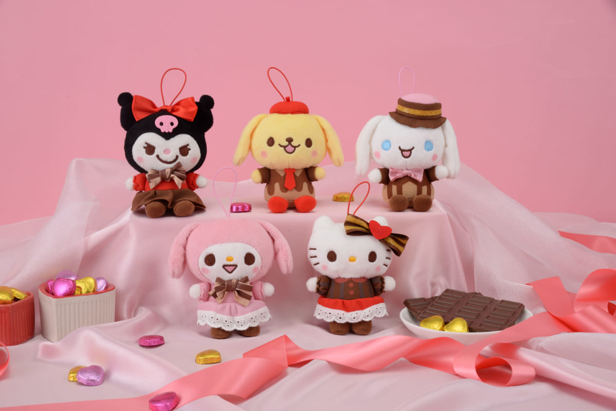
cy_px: 206
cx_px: 308
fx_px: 1284
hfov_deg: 27.0
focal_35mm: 75
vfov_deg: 18.2
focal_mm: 75
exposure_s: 1/125
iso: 125
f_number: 18
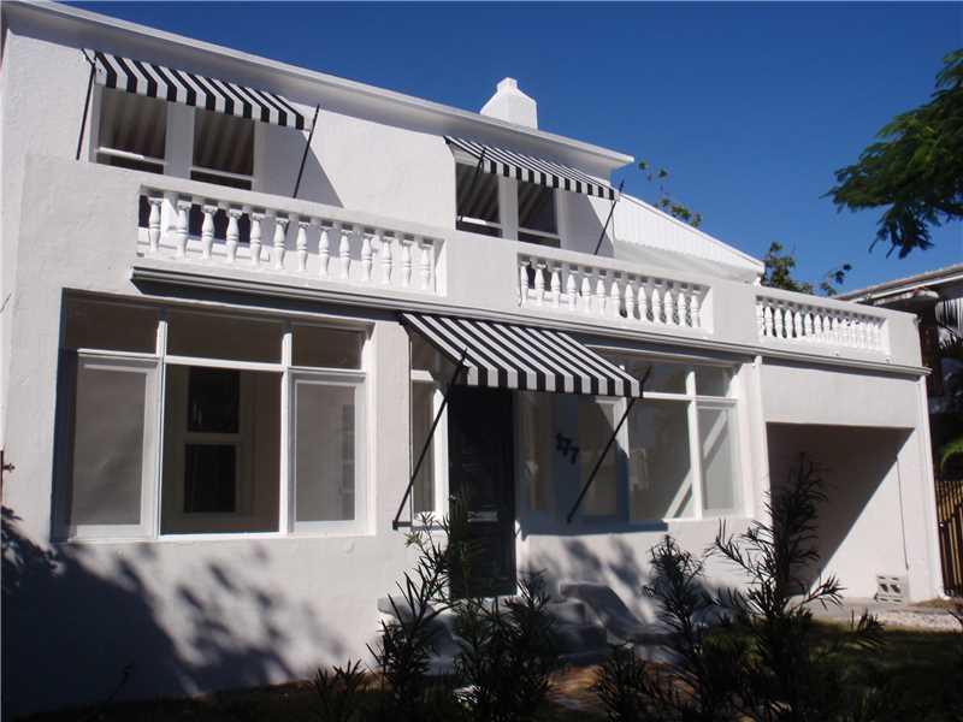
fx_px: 946
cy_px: 361
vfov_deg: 41.8
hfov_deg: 54.0
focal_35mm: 34
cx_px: 482
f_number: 9
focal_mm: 6.07
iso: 64
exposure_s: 1/200
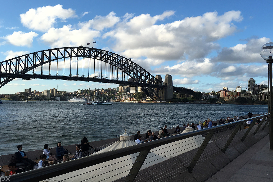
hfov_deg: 51.8
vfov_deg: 35.9
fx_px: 281
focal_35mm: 37
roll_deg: -1.1
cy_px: 83
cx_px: 126
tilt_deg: +3.8
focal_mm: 4.15
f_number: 2.2
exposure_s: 1/1326
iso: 25
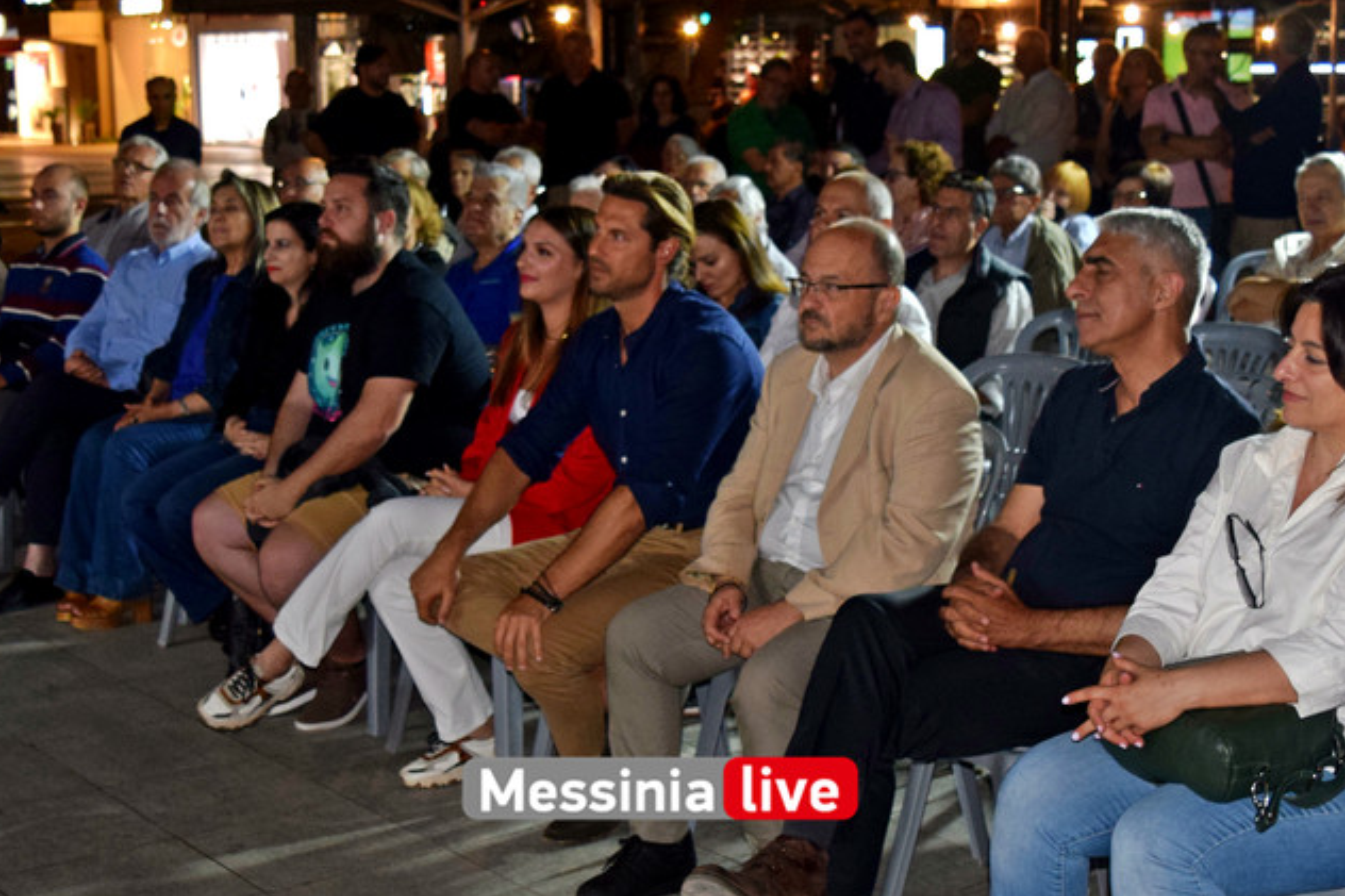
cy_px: 492
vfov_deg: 23.8
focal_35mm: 57
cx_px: 666
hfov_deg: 35.1
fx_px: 2129
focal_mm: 20
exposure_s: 1/80
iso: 800
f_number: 4.5
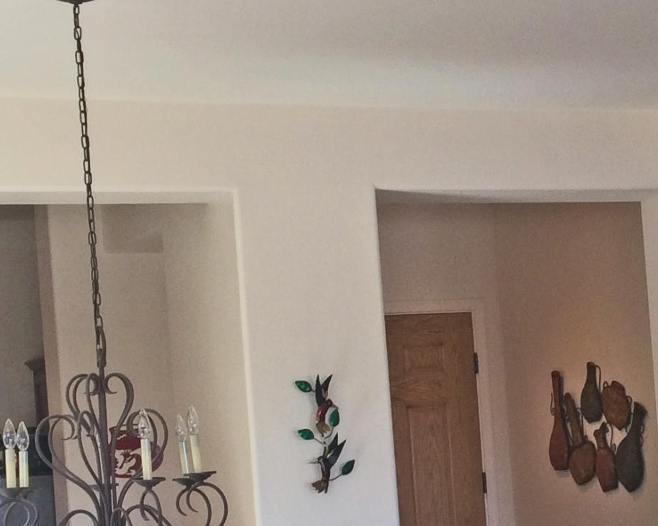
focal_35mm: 93
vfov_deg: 16.4
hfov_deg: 20.2
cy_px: 396
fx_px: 1811
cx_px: 583
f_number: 2.2
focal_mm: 4.15
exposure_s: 1/60
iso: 50
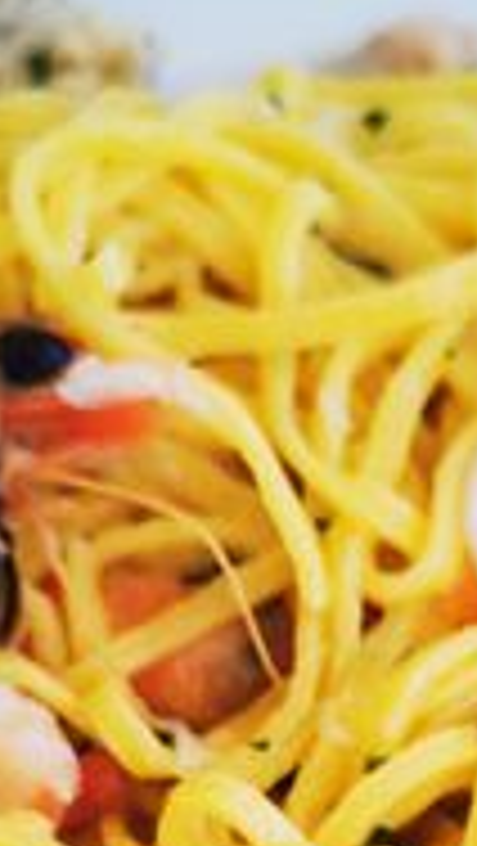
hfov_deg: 15.1
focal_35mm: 80
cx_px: 320
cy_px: 914
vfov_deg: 24.8
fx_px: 1796
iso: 50
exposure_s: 1/349
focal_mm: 5.56
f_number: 1.6
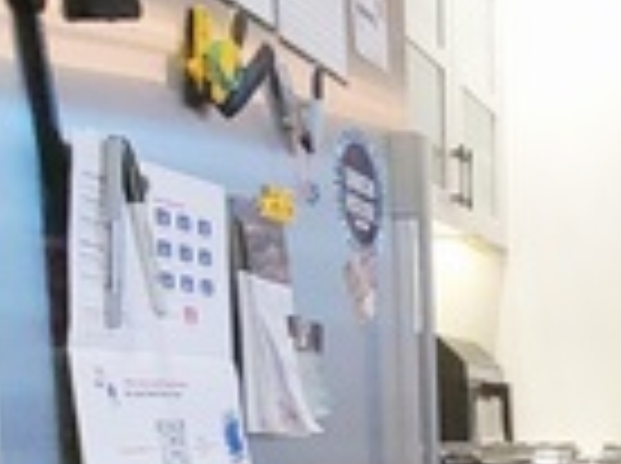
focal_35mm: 63
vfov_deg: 21.4
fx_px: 1128
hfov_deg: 24.3
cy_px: 568
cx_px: 920
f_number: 2.2
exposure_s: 1/60.2
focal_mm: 2.2
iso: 400
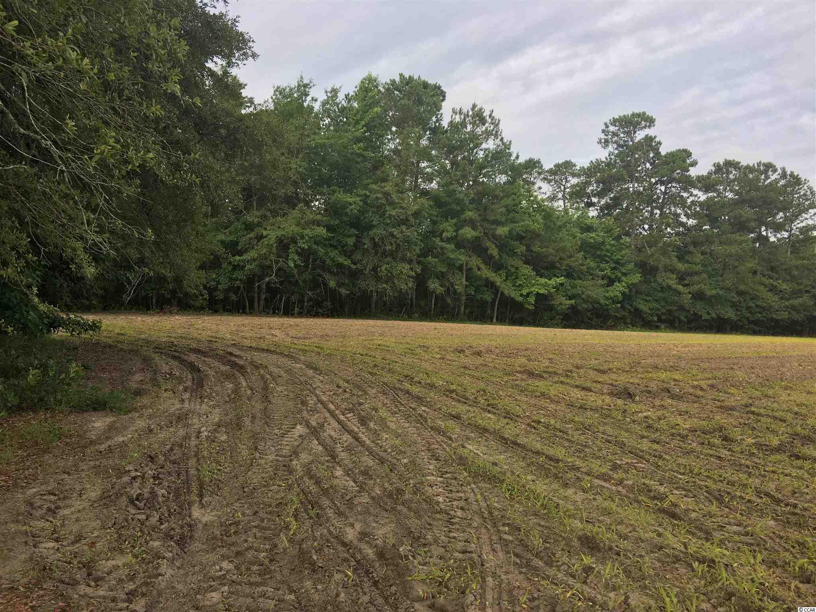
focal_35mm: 29
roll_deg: -4.1
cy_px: 306
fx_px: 684
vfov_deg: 48.2
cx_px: 408
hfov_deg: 61.7
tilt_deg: +2.8
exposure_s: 1/420
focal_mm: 4.15
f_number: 2.2
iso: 25
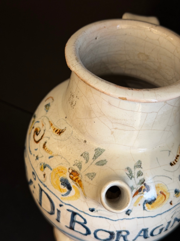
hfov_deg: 30.3
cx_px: 90
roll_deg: -8.4
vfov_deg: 39.7
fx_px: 333
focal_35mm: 48
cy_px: 120
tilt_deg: -43.8
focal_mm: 6.76
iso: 125
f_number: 1.78
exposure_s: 1/50
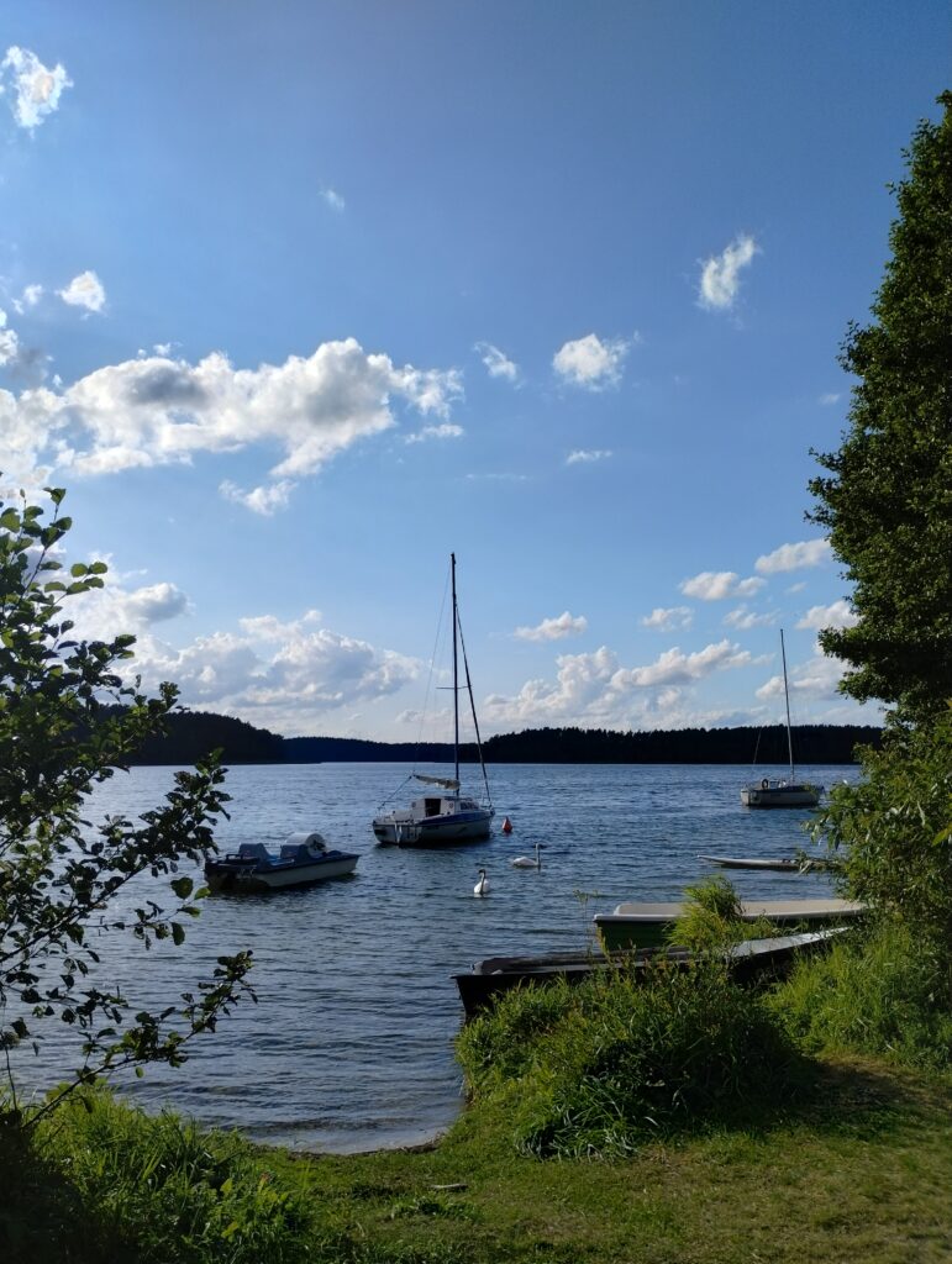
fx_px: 1024
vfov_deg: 63.4
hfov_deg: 49.9
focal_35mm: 28
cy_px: 632
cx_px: 476
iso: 100
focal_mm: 4.27
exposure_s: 1/1282
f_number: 1.8
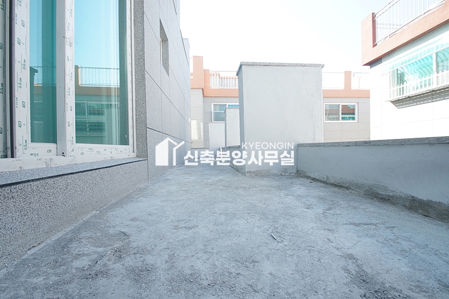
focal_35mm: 15
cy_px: 150
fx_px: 187
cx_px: 224
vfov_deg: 77.2
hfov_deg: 100.4
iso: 800
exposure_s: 1/160
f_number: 9
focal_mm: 10
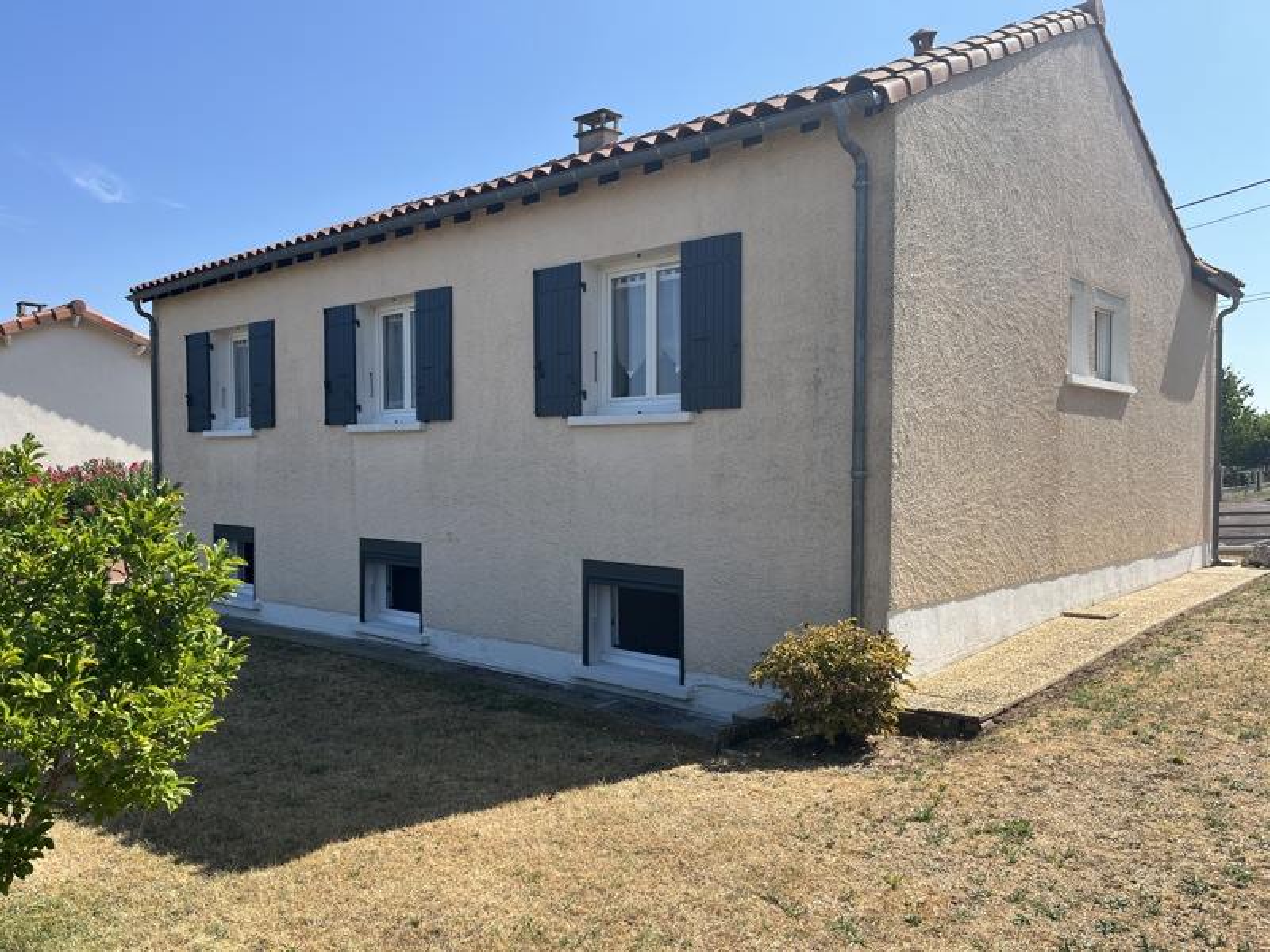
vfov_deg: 53.1
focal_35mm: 26
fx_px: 954
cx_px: 635
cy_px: 476
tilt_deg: -1.6
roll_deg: -0.4
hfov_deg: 67.3
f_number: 1.6
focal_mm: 5.1
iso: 50
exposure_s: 1/2755
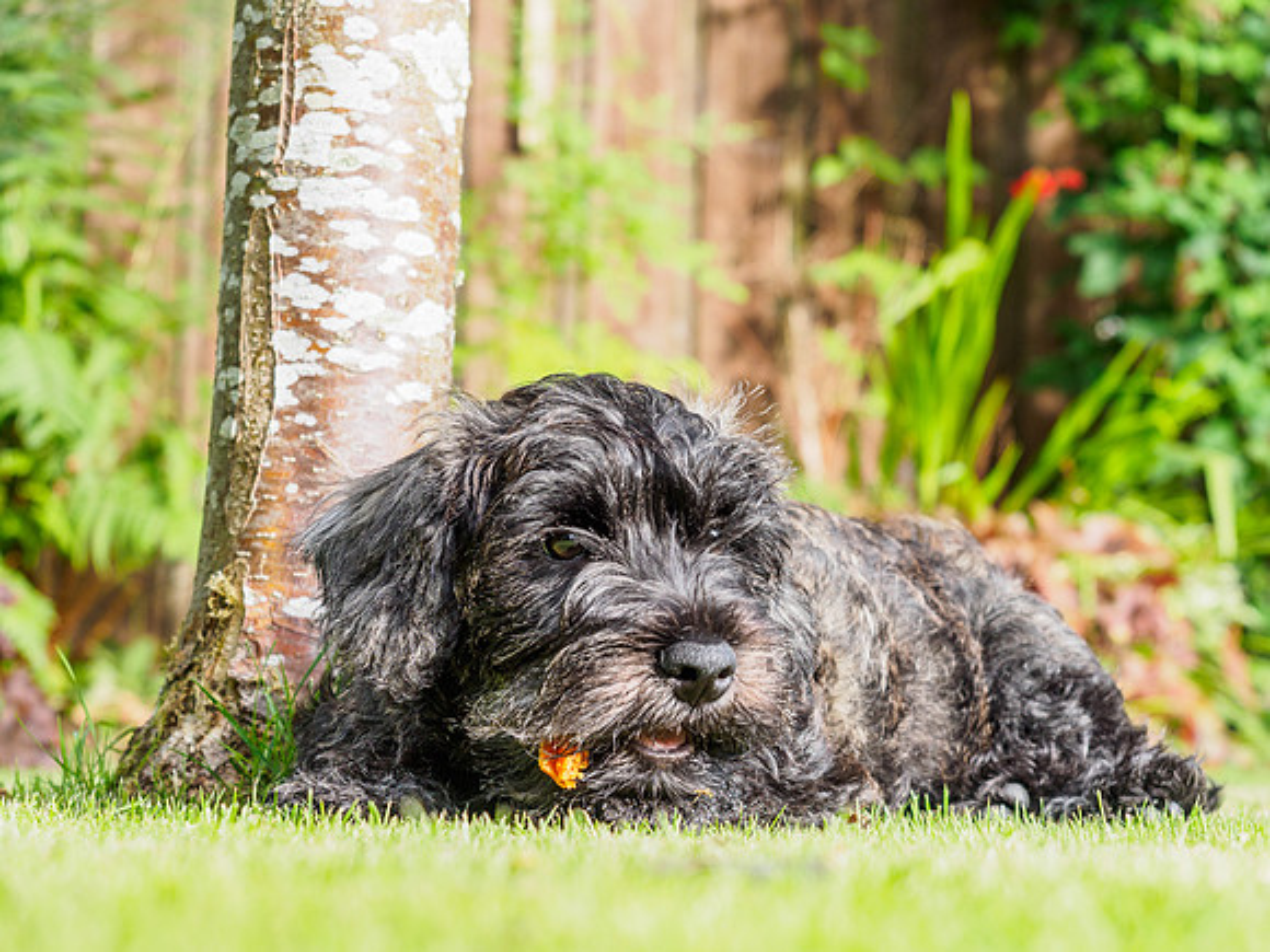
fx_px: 3319
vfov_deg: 16.3
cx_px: 702
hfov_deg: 21.7
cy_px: 538
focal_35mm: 90
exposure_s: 1/100
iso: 200
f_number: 4.5
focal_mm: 40
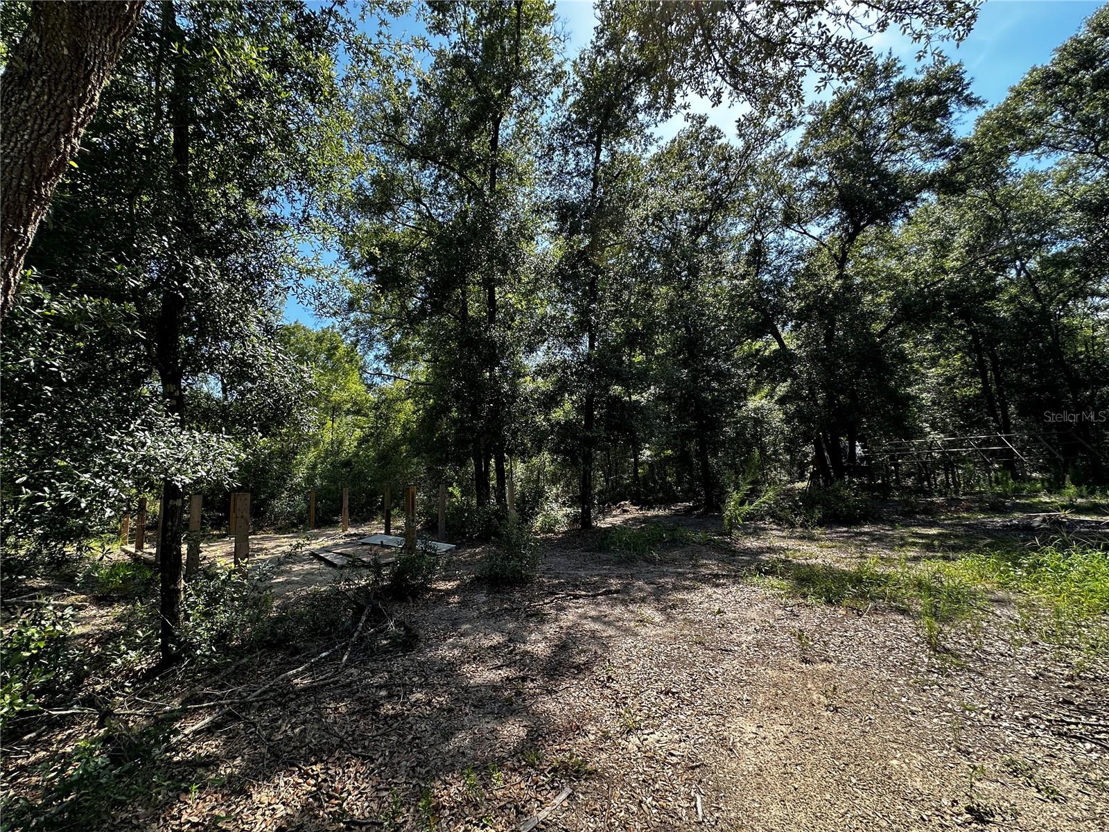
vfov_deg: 85.7
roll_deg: +1.1
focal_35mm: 14
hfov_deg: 102.1
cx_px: 554
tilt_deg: +8.5
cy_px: 416
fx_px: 449
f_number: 2.2
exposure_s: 1/299
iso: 40
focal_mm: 2.22
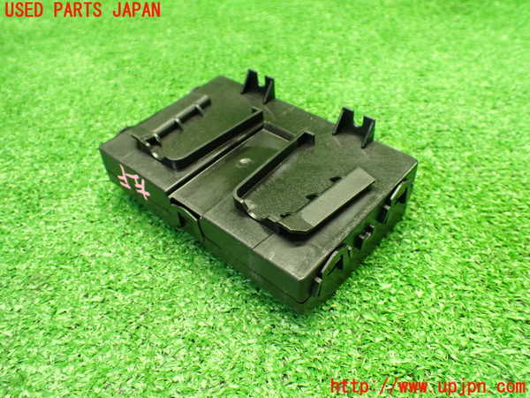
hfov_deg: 60.0
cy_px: 199
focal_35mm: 30
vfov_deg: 46.8
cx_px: 265
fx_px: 459
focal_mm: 5.4
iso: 800
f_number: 2.3
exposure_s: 1/60
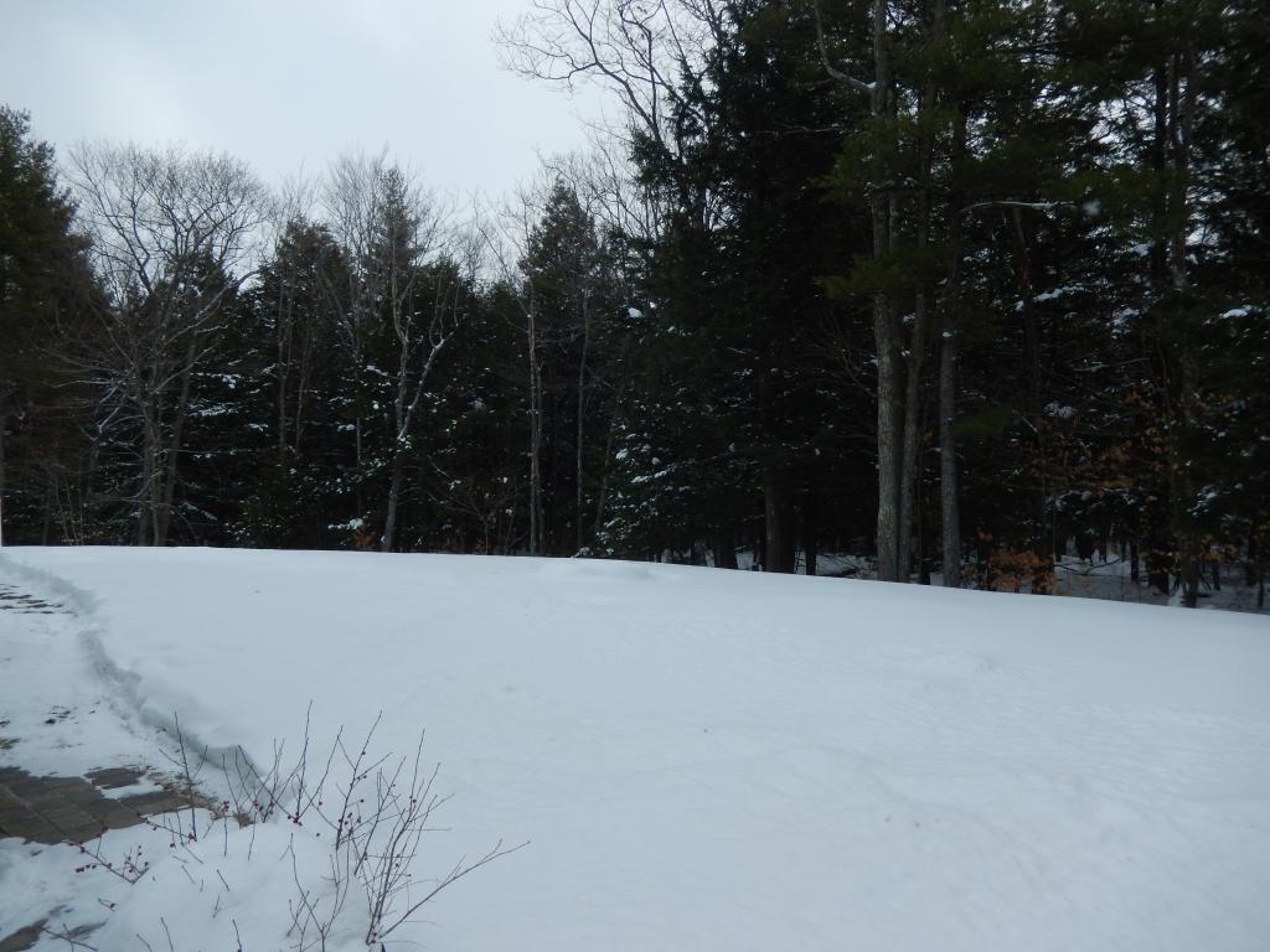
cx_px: 635
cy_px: 476
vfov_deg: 54.9
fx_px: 917
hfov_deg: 69.4
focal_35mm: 25
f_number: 3.4
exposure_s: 1/1250
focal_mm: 4.5
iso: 125
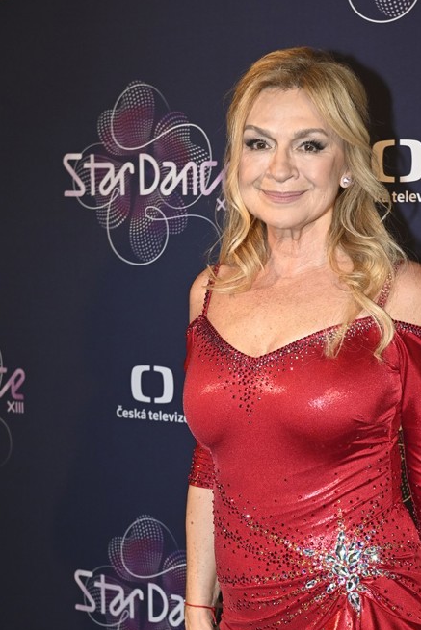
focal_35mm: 98
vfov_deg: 20.7
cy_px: 432
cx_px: 285
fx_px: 1718
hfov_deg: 13.9
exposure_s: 1/160
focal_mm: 62
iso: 2000
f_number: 5.6
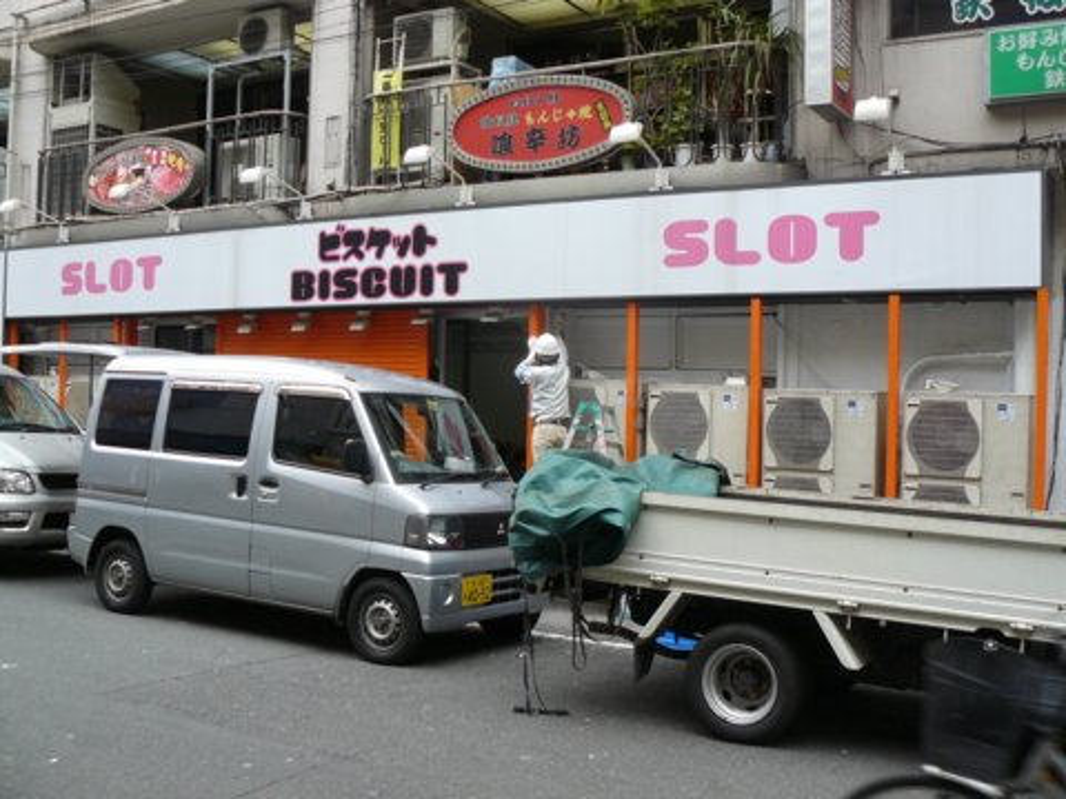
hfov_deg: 51.4
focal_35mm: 36
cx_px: 533
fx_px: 1109
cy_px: 400
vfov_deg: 39.7
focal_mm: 6
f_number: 2.8
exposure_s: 1/80
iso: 100
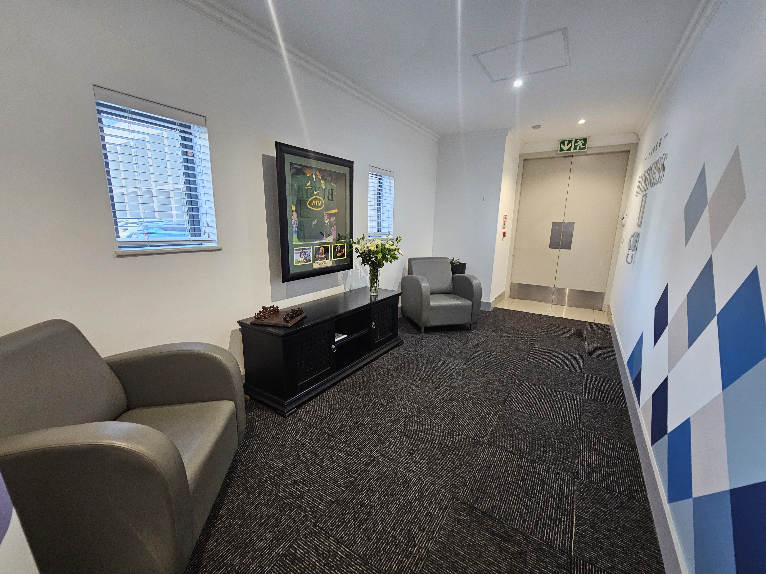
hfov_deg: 106.2
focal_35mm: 13
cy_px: 287
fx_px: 288
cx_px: 383
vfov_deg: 89.9
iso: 400
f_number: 2.2
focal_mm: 2.2
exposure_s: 1/33.3
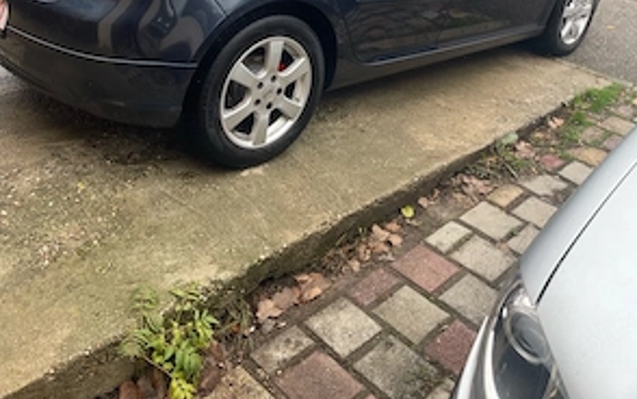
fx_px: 625
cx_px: 323
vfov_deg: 33.0
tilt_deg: -19.4
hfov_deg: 54.0
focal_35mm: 36
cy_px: 17
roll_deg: -3.7
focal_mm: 5.1
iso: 32
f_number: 1.6
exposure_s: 1/454
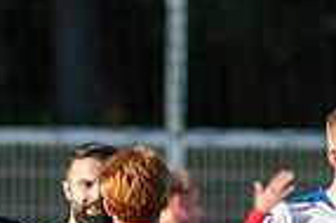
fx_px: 23139
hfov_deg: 0.8
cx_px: 117
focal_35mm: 2482
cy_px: 407
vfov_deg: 0.6
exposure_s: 1/2000
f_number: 3.2
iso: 200
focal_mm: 300
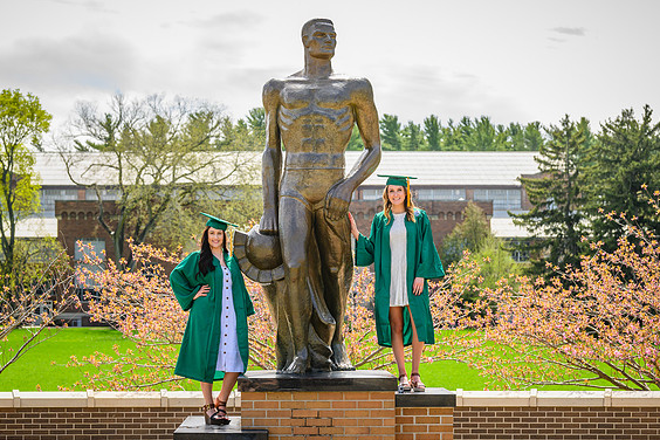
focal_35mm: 91
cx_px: 330
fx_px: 1668
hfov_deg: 22.4
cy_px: 222
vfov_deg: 15.0
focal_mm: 86
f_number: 5.6
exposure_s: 1/800
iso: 400
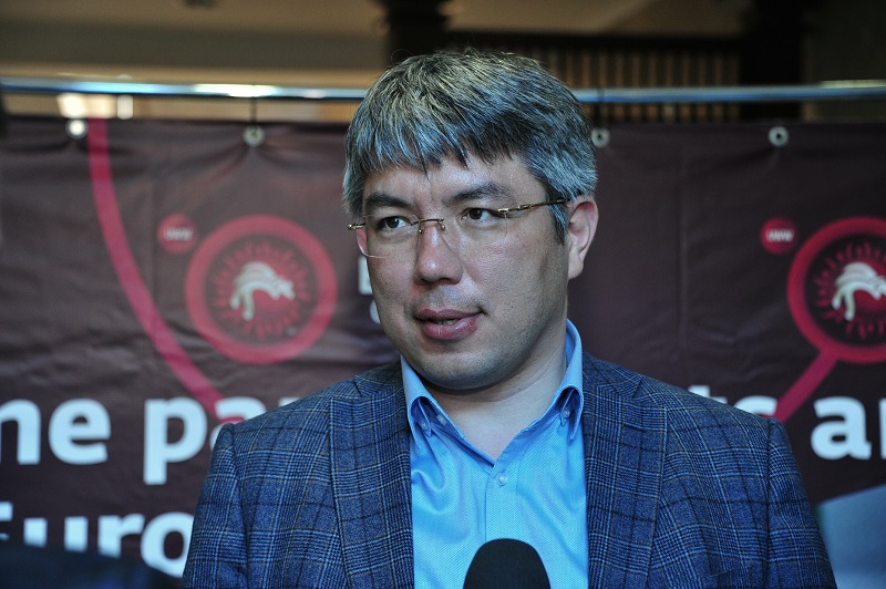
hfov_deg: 23.9
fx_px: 2090
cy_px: 294
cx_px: 443
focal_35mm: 85
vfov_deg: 16.0
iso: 2000
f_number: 5
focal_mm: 85
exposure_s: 1/100
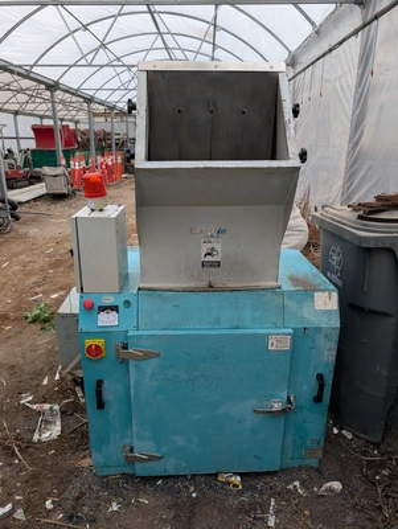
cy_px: 264
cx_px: 199
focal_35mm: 24
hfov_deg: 56.9
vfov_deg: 71.5
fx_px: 367
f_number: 1.68
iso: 21
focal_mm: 6.9
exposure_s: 1/86.5
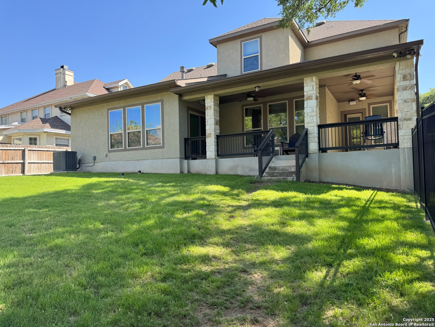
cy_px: 164
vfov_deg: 56.8
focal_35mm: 24
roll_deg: +1.1
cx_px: 218
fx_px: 302
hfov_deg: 71.6
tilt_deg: +0.8
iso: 80
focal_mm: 6.76
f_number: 1.78
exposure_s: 1/812
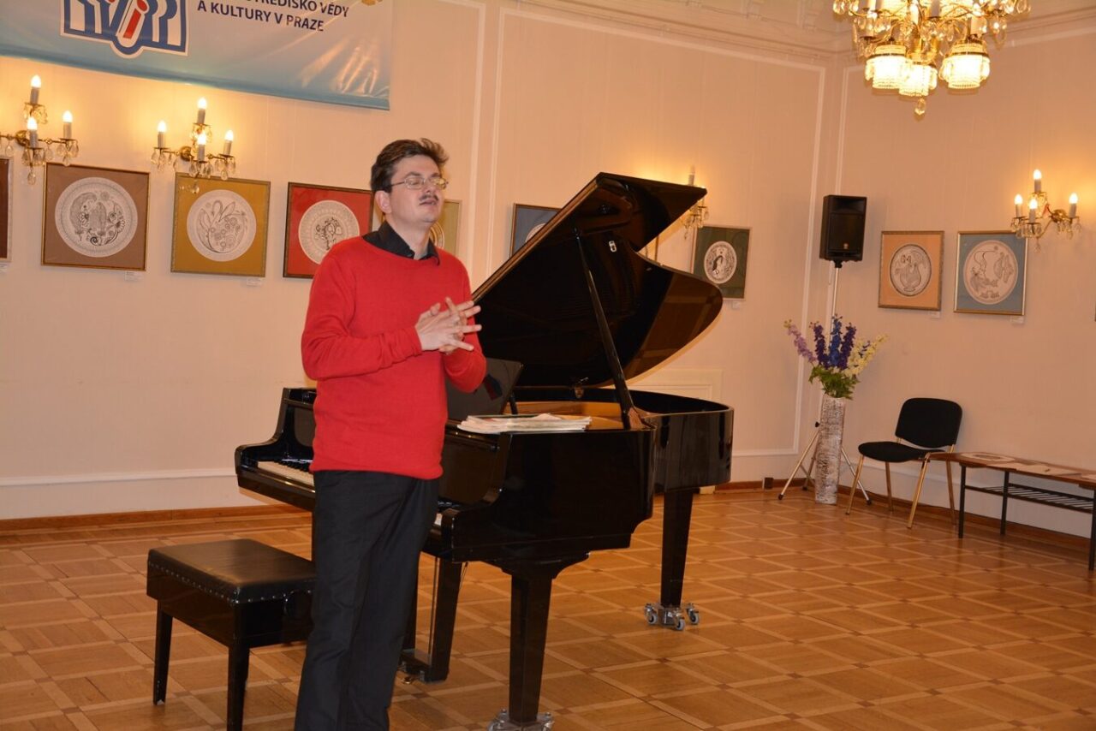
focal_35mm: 45
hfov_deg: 43.6
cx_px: 548
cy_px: 366
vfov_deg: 29.9
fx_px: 1370
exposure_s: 1/60
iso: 640
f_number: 4.2
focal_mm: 30
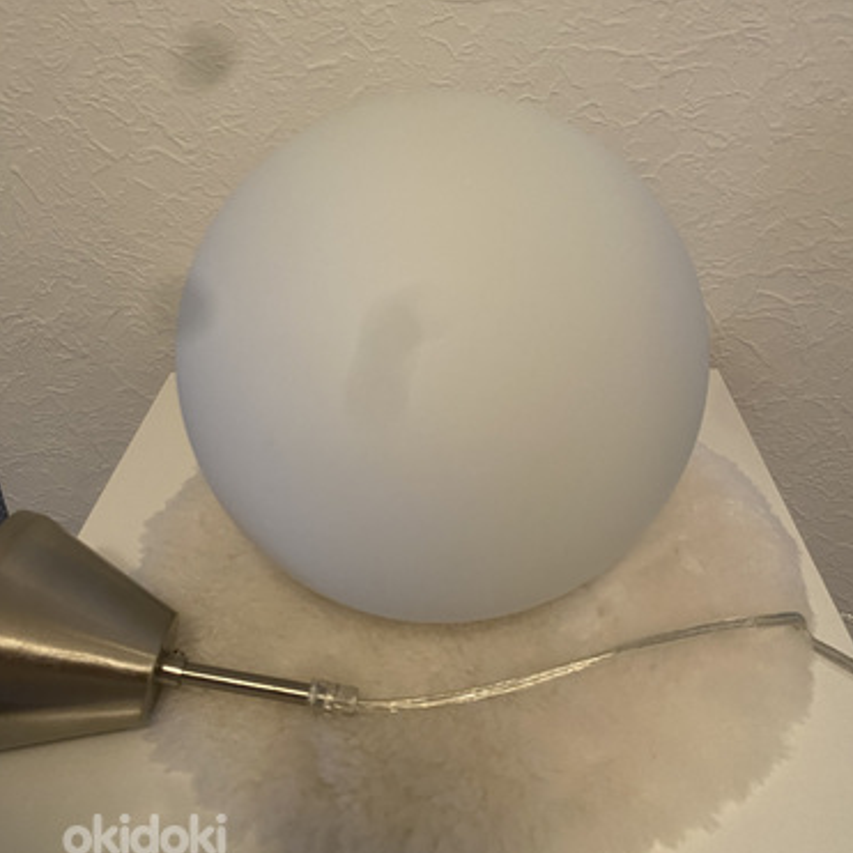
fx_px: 864
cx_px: 429
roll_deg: +2.3
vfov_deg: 52.2
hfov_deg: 52.5
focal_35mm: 31
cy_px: 340
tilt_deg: -28.1
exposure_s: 1/50
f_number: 1.8
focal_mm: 4.25
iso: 200
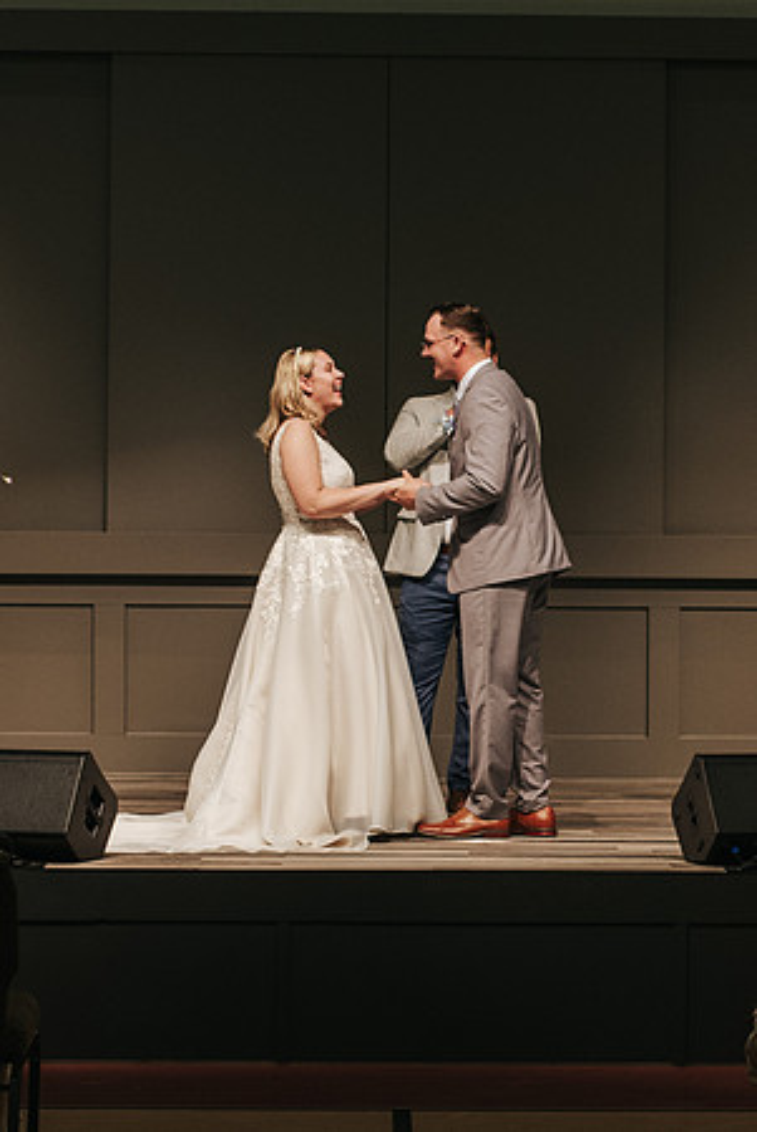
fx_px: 4444
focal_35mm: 141
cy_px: 576
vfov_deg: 14.5
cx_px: 468
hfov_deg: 9.7
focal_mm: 50
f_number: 3.2
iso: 1000
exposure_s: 1/200
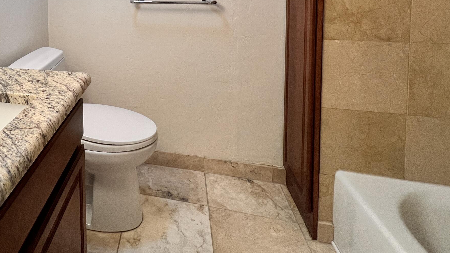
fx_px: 286
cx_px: 94
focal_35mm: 24
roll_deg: +1.4
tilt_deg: -3.8
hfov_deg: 69.4
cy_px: -10
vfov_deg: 40.6
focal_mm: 1.57
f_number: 1.8
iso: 125
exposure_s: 1/120
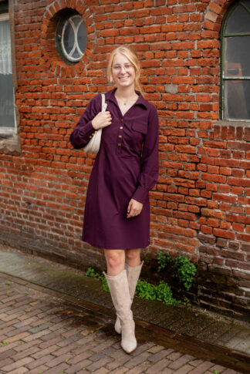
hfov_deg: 27.0
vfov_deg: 39.6
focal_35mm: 50
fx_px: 520
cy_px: 187
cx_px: 125
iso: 160
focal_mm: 50
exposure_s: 1/1000
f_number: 2.5
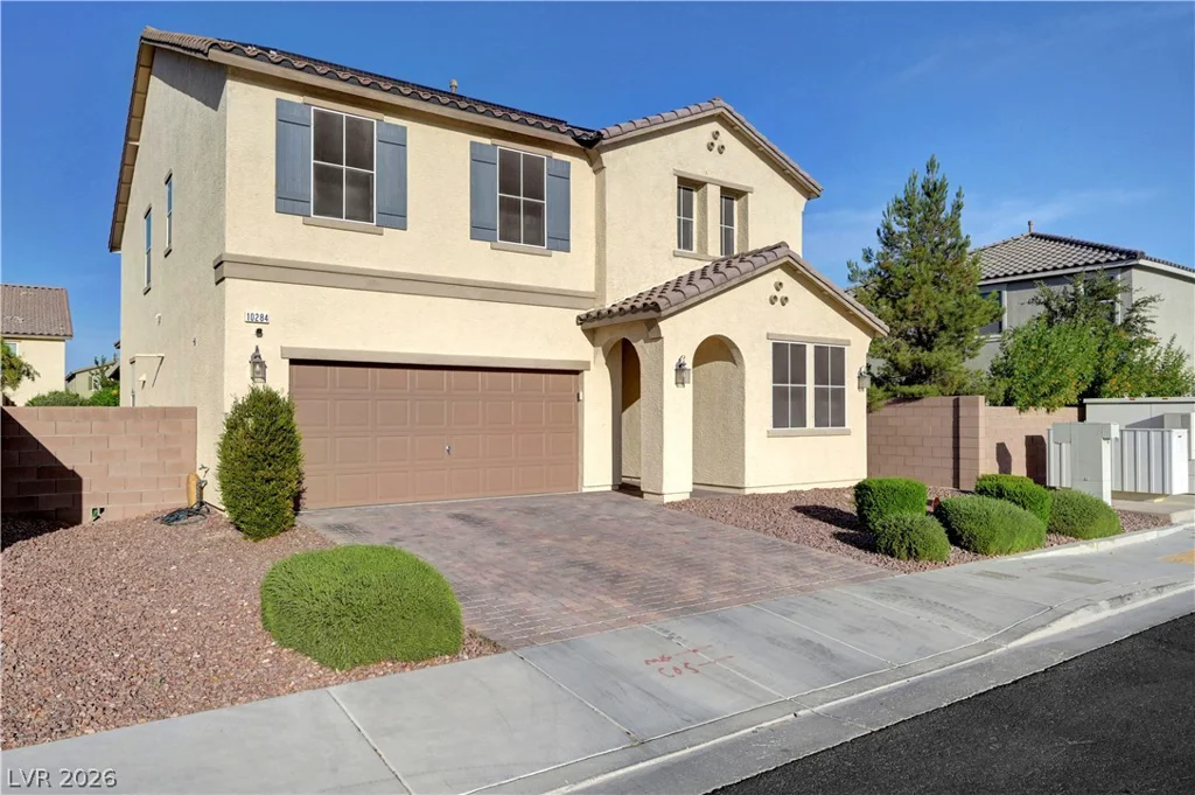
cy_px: 398
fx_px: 746
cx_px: 598
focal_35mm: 22
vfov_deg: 56.1
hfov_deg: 77.4
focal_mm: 22.5
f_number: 8
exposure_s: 1/2000
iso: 800
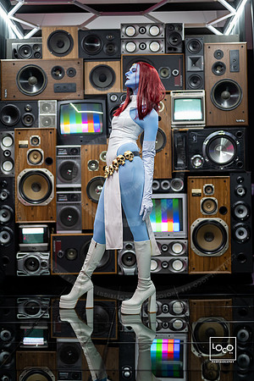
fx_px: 529
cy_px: 190
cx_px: 127
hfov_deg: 27.0
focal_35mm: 50
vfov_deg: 39.6
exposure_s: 1/250
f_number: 1.2
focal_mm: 50
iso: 1000
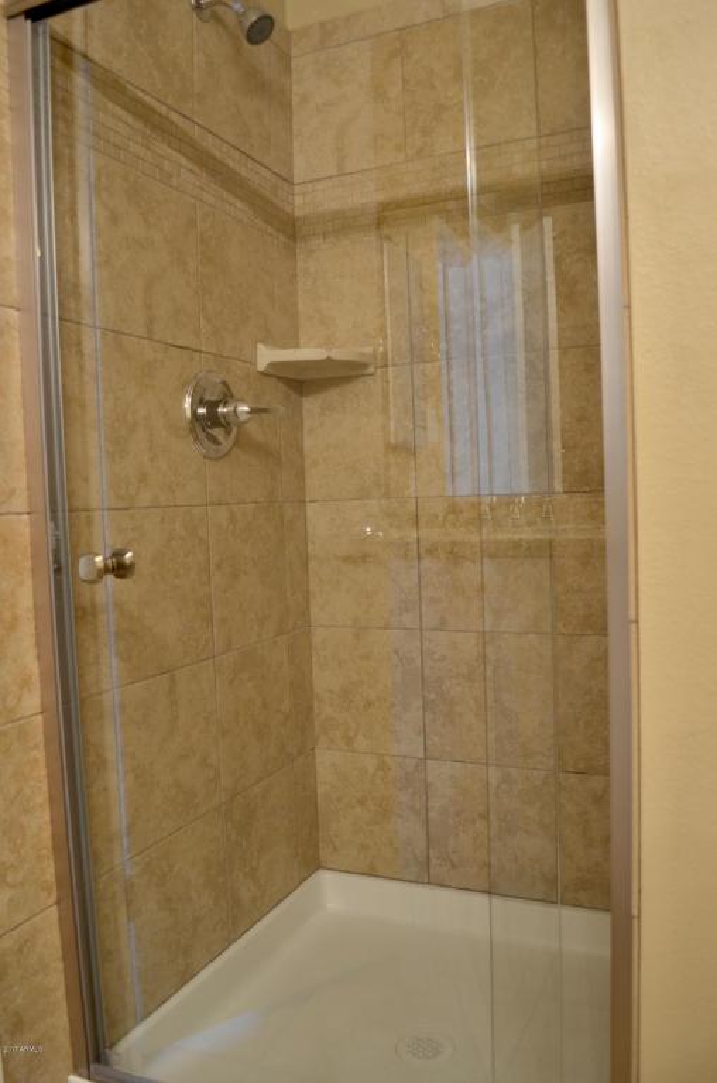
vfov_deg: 67.5
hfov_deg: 47.7
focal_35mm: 27
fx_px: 810
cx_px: 358
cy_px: 542
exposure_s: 1/15
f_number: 3.5
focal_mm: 18
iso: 320
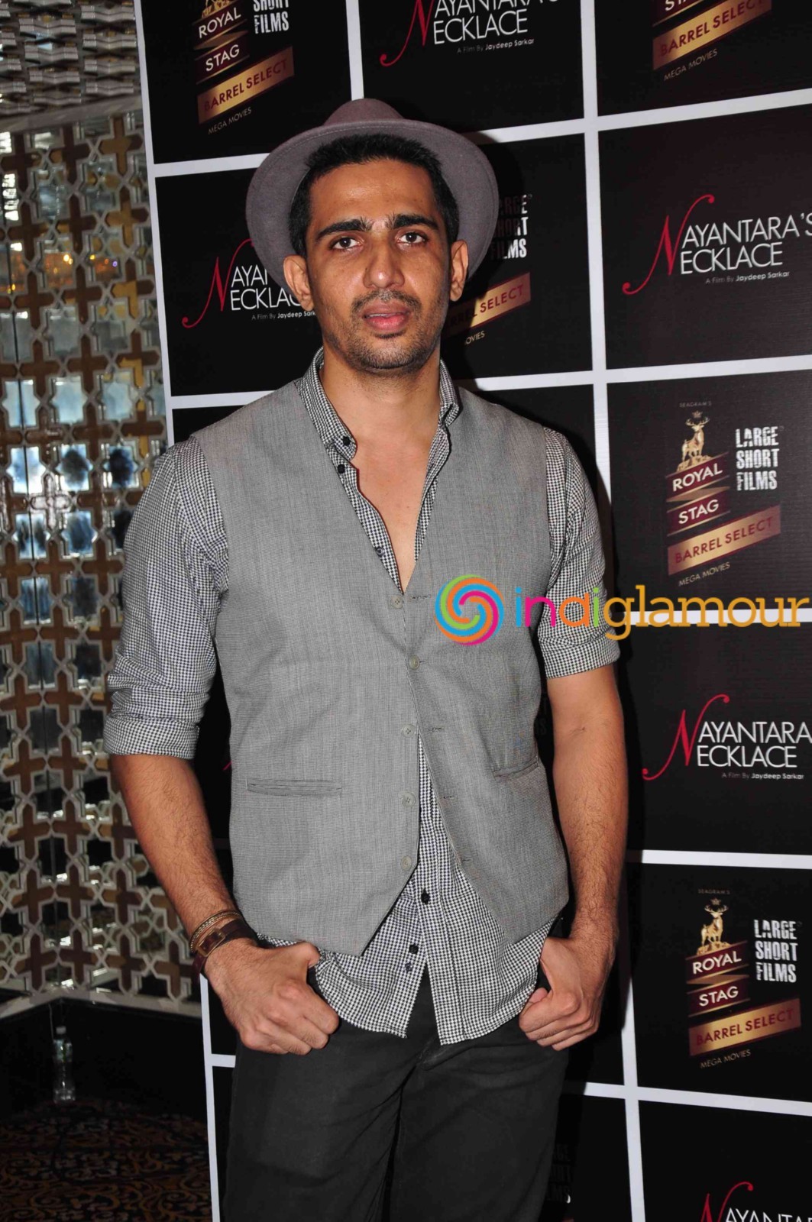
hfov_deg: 22.6
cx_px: 406
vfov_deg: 33.4
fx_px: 2035
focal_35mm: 60
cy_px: 611
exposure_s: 1/160
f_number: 6.3
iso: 400
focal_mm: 40
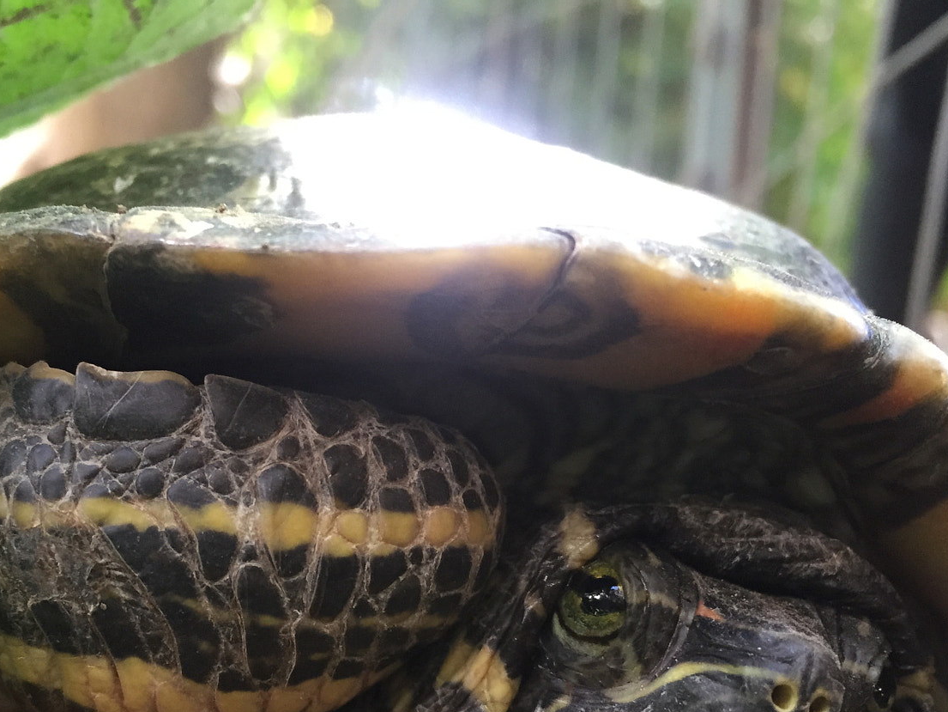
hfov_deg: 44.6
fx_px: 1150
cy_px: 514
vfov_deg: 33.8
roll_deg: -2.7
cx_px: 380
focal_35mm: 42
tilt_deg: -7.1
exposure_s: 1/30
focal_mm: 4.15
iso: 160
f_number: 2.2
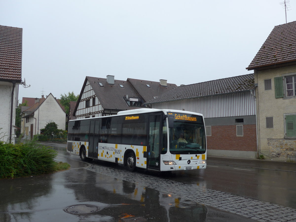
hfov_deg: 61.7
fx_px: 248
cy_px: 111
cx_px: 148
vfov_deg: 48.2
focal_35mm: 29
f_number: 2.8
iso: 80
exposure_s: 1/250
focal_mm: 6
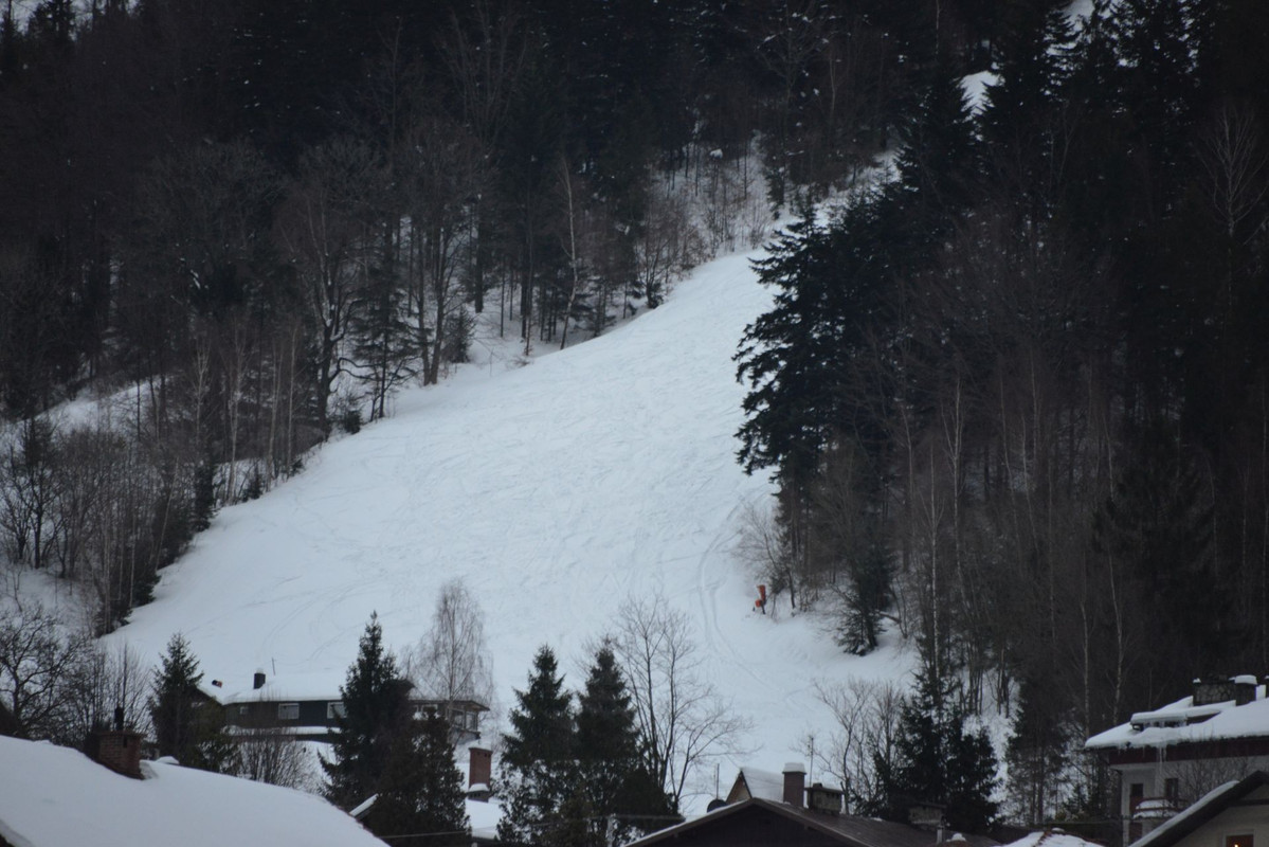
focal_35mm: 300
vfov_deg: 4.6
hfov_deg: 6.9
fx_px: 10577
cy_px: 424
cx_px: 634
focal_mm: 300
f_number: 5.6
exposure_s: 1/60
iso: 3200
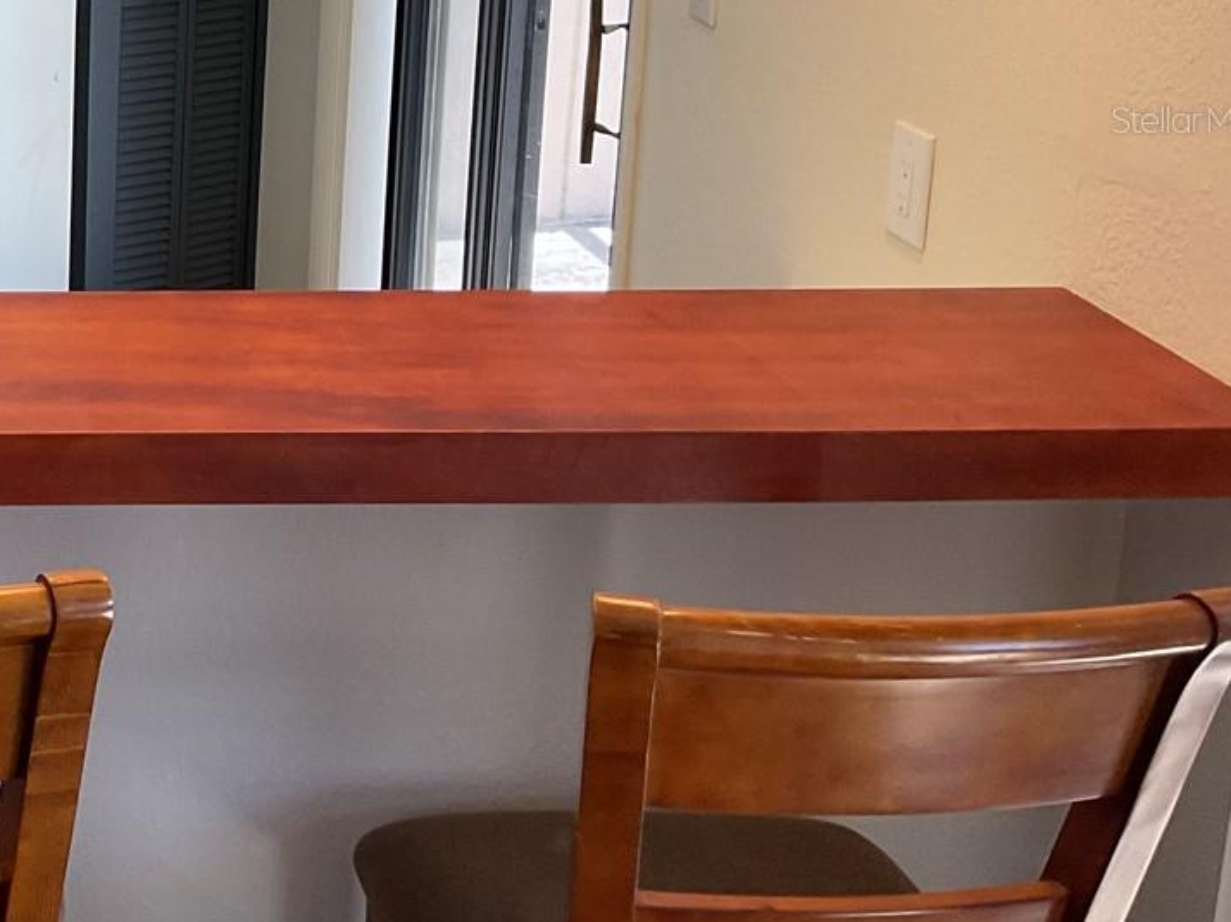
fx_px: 2311
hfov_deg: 27.4
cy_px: 119
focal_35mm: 65
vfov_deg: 22.1
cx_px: -105
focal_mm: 3
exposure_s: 1/120
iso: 50
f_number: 1.8
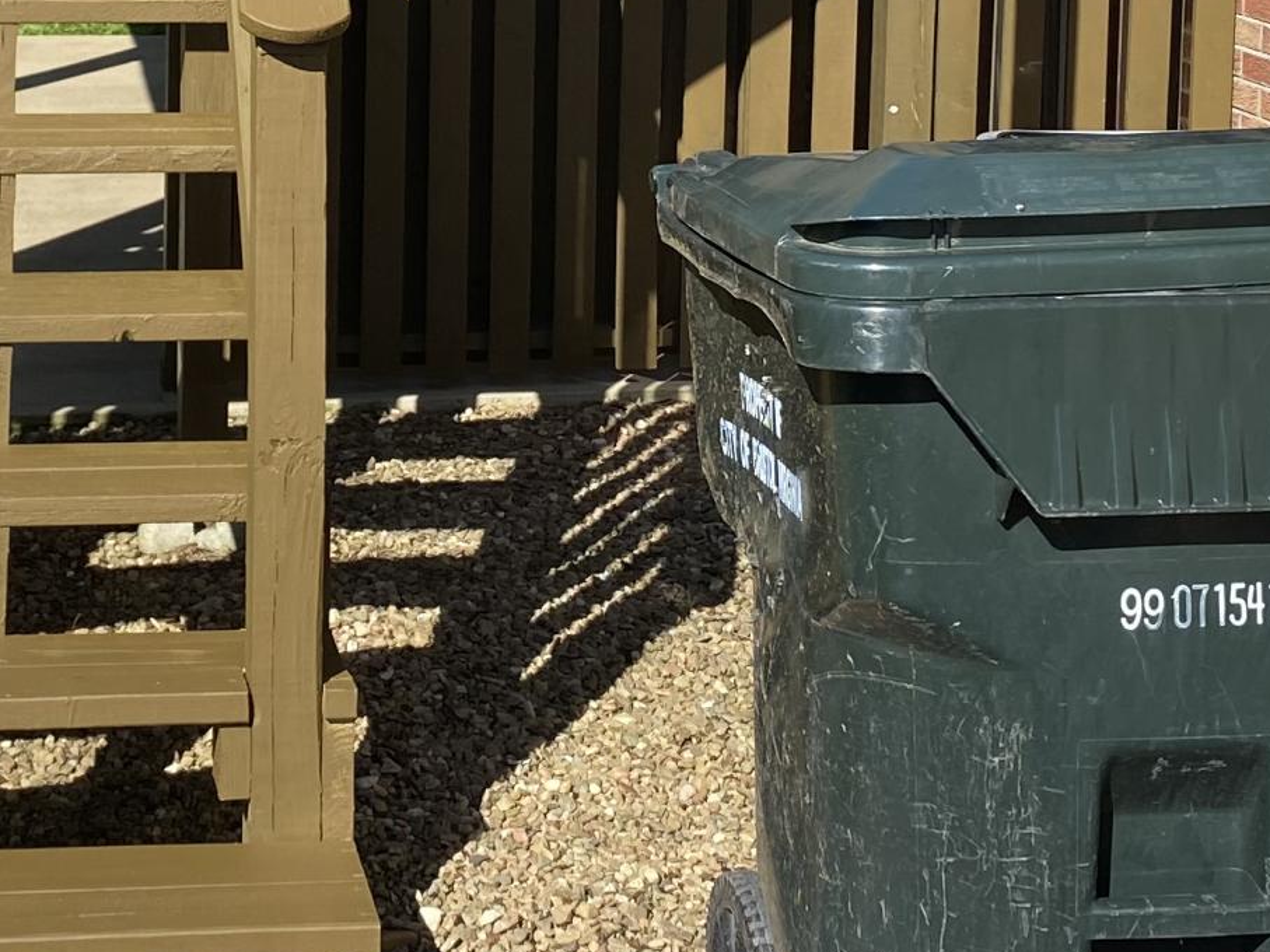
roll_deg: -2.0
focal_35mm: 86
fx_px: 3155
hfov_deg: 22.6
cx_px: 364
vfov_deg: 16.7
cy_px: -29
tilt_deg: -5.3
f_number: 1.8
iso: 32
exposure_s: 1/1898
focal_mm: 4.25
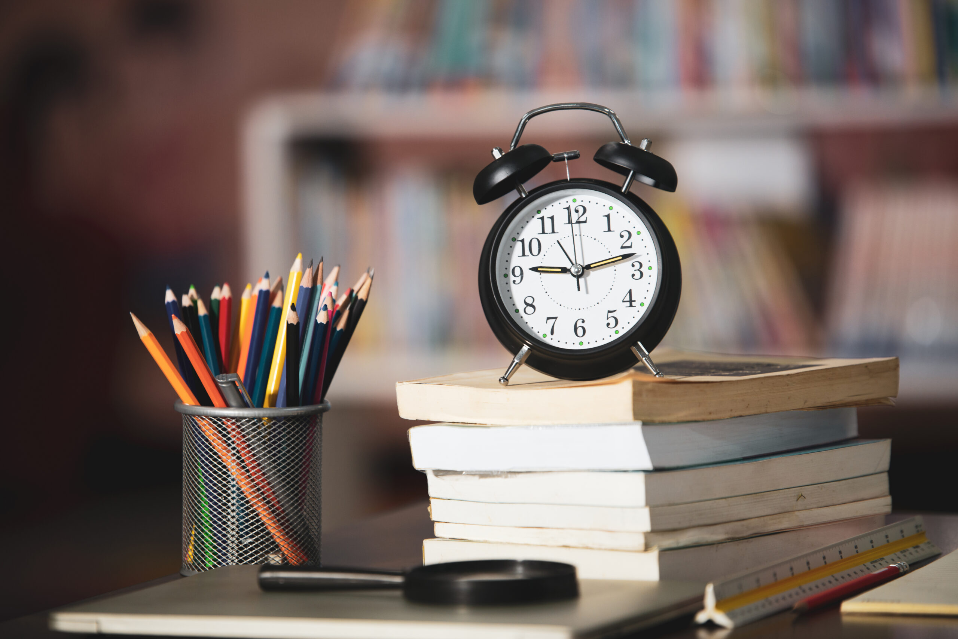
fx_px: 5324
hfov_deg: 10.3
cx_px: 479
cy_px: 320
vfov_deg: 6.9
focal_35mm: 200
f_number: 2.8
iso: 400
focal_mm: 200
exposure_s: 1/160
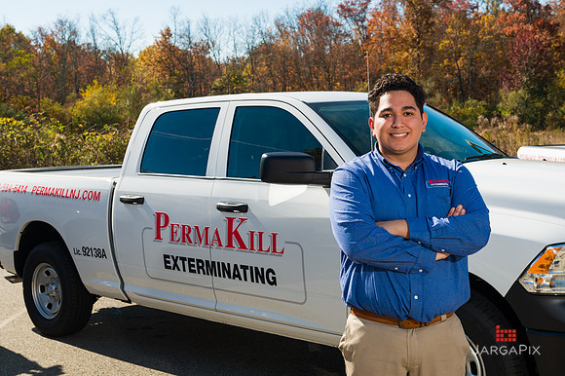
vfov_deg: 27.7
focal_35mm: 49
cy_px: 188
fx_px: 762
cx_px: 283
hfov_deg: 40.7
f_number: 11
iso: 100
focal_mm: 48
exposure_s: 1/200
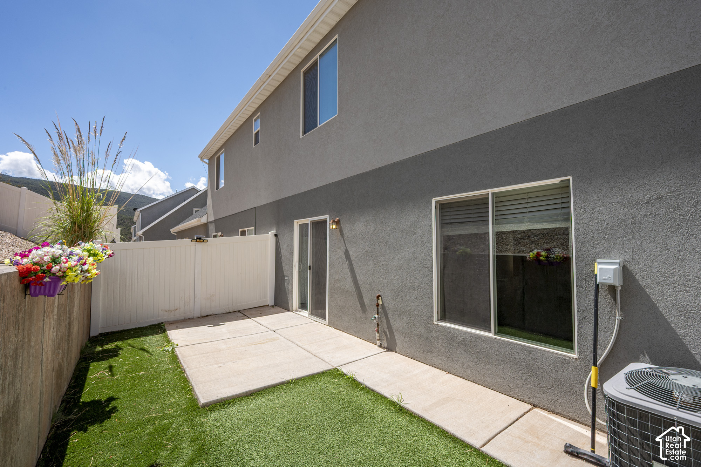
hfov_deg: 95.0
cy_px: 234
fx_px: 321
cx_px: 350
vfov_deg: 72.0
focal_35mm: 16
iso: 320
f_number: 14
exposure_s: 1/320
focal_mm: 16.5
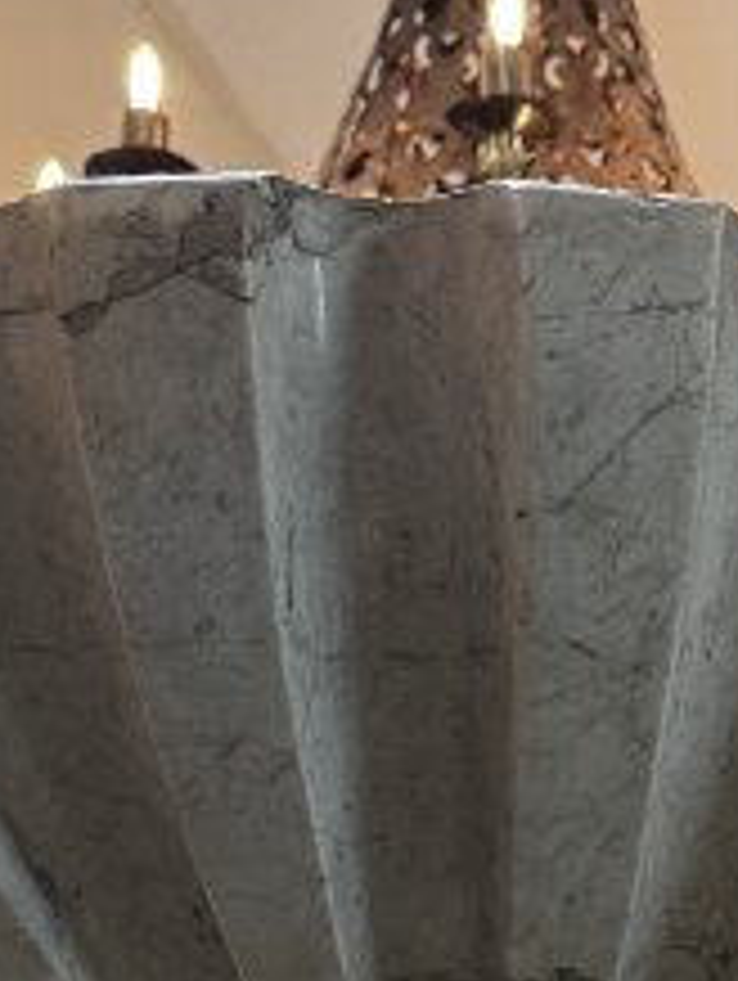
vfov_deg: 13.3
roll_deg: -0.1
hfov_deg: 10.9
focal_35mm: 132
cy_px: 1818
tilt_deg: -0.3
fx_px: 3745
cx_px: 1030
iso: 160
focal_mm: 6.76
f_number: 1.78
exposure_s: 1/50
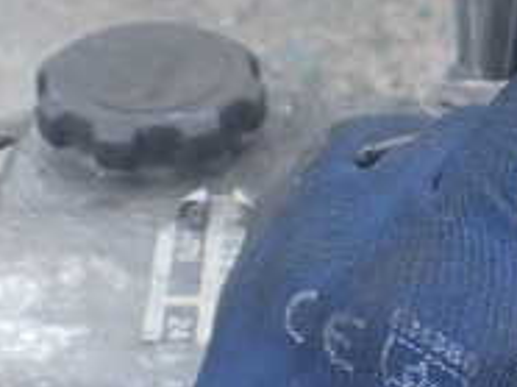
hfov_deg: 19.3
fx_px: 1447
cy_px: 242
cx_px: 586
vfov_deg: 15.2
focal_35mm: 97
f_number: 2.3
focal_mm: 5.4
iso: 125
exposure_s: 1/125
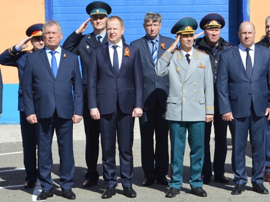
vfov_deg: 16.5
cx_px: 149
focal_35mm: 90
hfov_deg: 21.9
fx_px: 698
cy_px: 101
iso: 100
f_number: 8
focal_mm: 55
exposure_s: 1/250
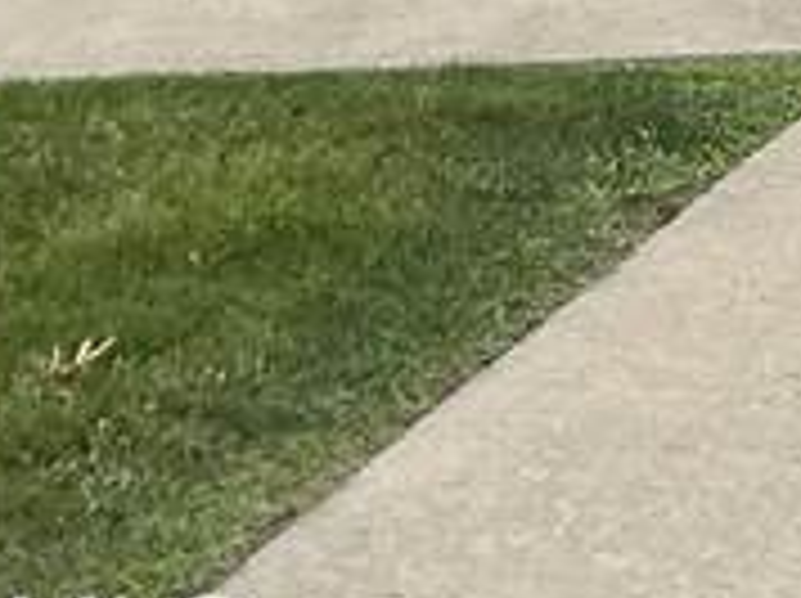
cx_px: 2457
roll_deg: -0.9
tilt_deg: +5.9
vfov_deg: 7.0
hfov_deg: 8.7
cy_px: -1317
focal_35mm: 187
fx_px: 4321
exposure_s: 1/1972
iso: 50
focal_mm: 5.7
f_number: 1.5
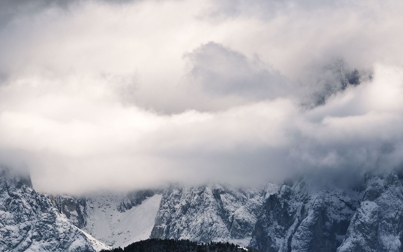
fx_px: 6095
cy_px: 159
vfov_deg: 2.4
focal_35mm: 555
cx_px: 98
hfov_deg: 3.8
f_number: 10
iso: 160
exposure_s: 1/420
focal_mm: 211
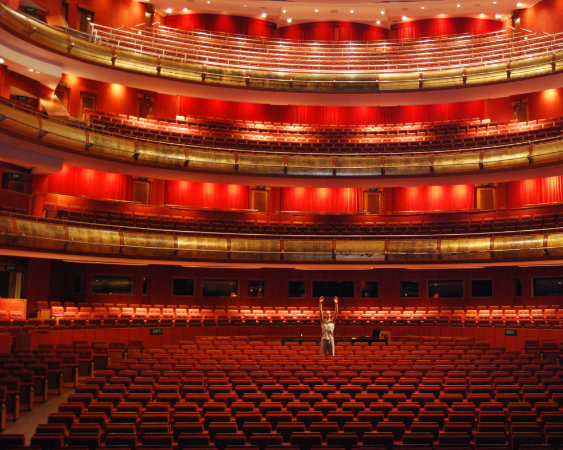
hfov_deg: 45.9
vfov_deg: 37.7
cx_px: 342
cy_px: 223
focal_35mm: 40
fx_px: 659
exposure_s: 1/3
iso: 1600
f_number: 3.8
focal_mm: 23
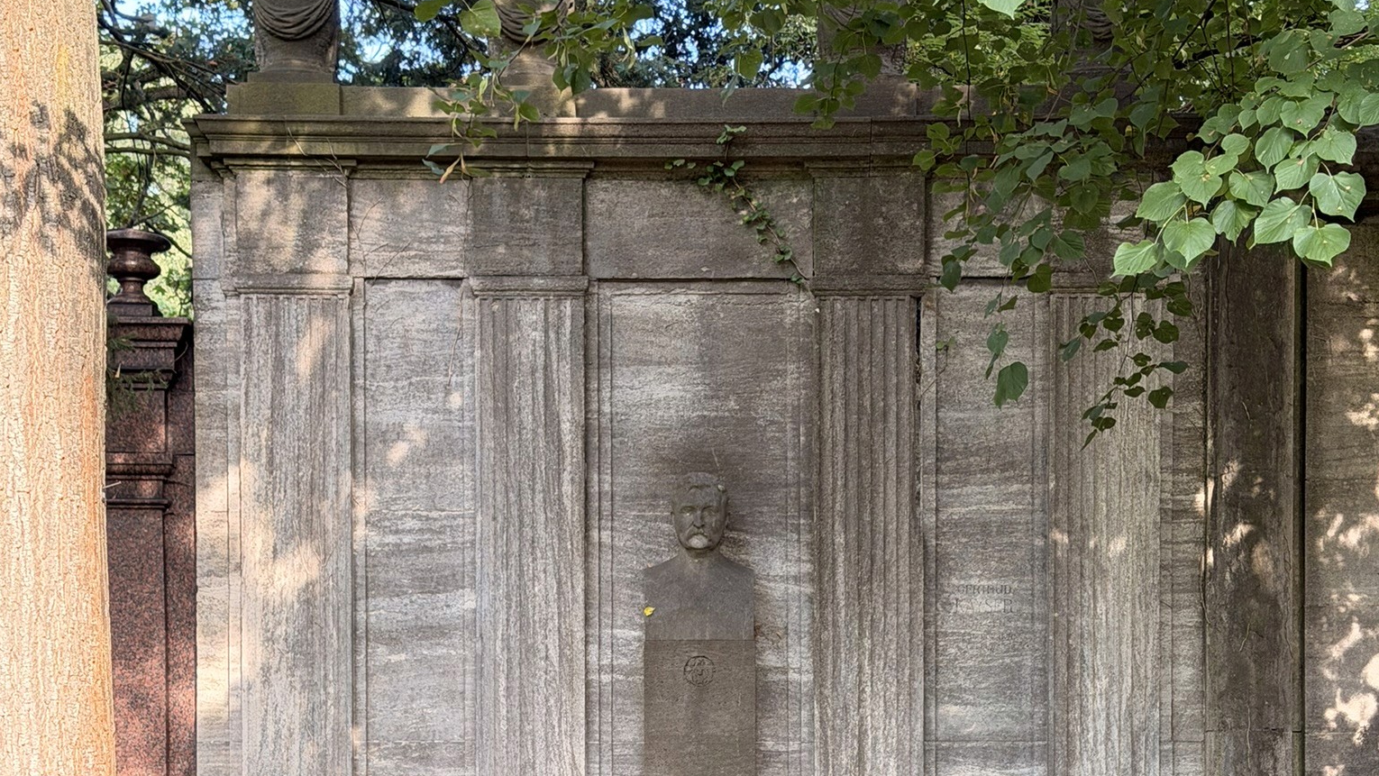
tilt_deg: +1.0
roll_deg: +0.2
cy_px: 780
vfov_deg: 16.9
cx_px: 690
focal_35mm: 70
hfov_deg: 30.1
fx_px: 2560
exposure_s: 1/121
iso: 80
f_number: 1.78
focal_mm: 6.76
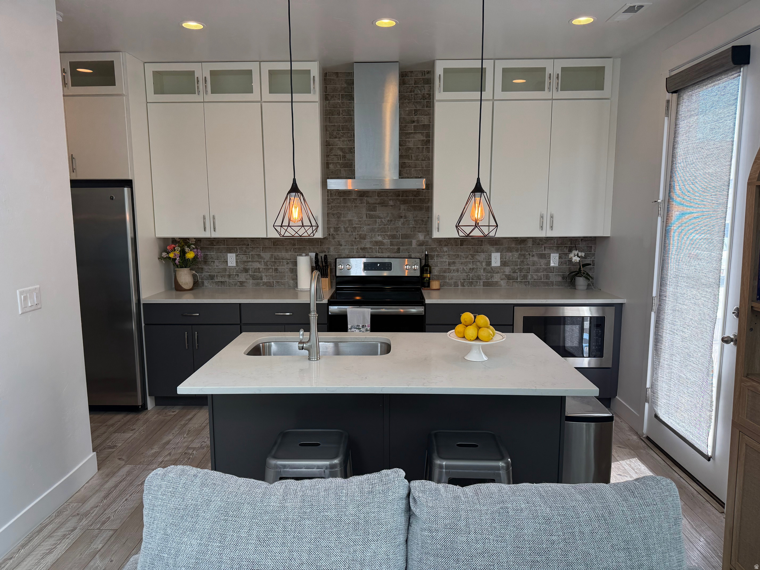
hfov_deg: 71.6
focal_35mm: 24
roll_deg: +0.1
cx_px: 380
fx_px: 527
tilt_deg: -7.6
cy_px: 285
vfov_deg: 56.8
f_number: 1.78
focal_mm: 6.76
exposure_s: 1/230
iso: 125
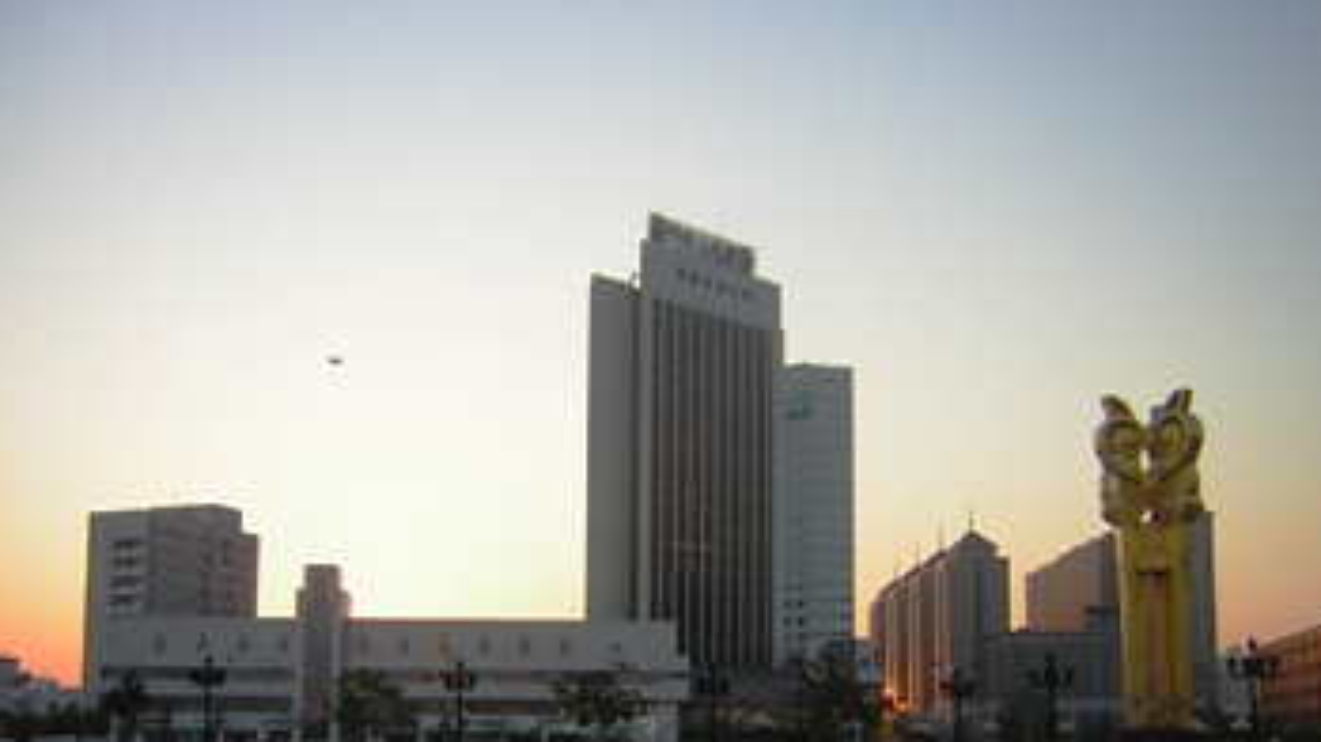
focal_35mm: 45
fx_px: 1576
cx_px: 742
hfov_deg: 45.4
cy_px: 534
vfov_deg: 26.2
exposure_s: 1/263
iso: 50
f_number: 2.6
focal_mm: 4.7
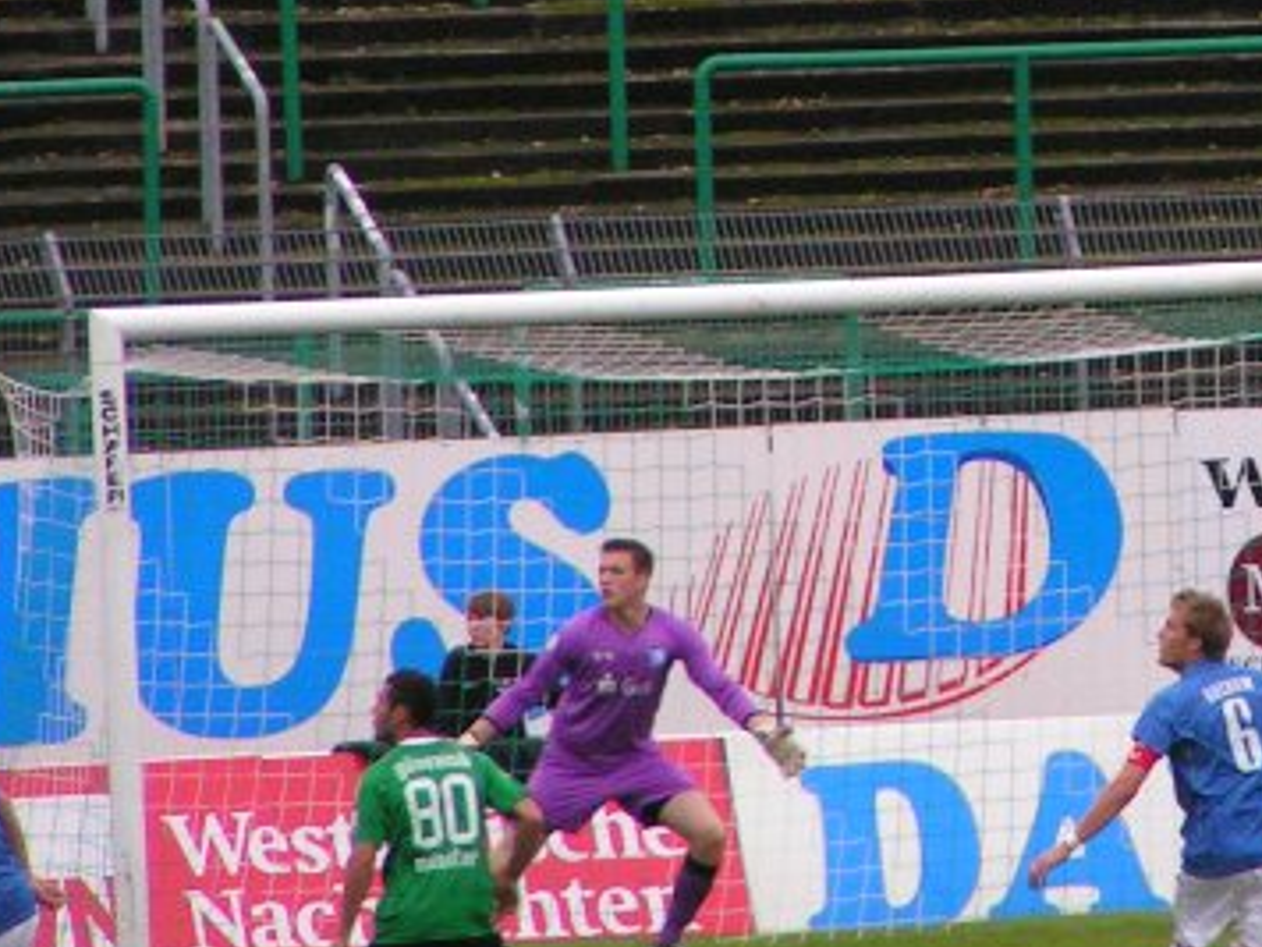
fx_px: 31098
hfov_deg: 2.3
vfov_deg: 1.7
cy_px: -35
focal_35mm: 853
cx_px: 1141
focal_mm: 58
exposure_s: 1/640
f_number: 3.5
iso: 200
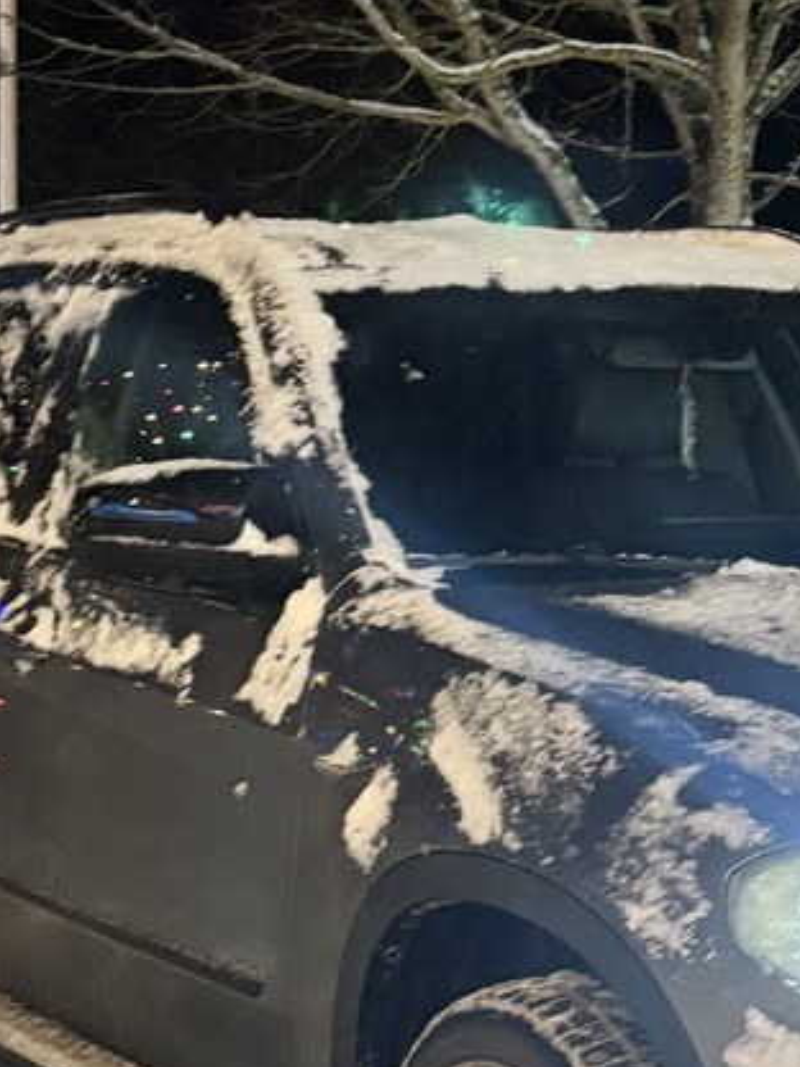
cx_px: 749
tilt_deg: -2.6
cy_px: 549
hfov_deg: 14.6
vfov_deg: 19.6
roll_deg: +0.2
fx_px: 3081
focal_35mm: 100
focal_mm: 5.96
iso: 640
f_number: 1.6
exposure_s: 1/27
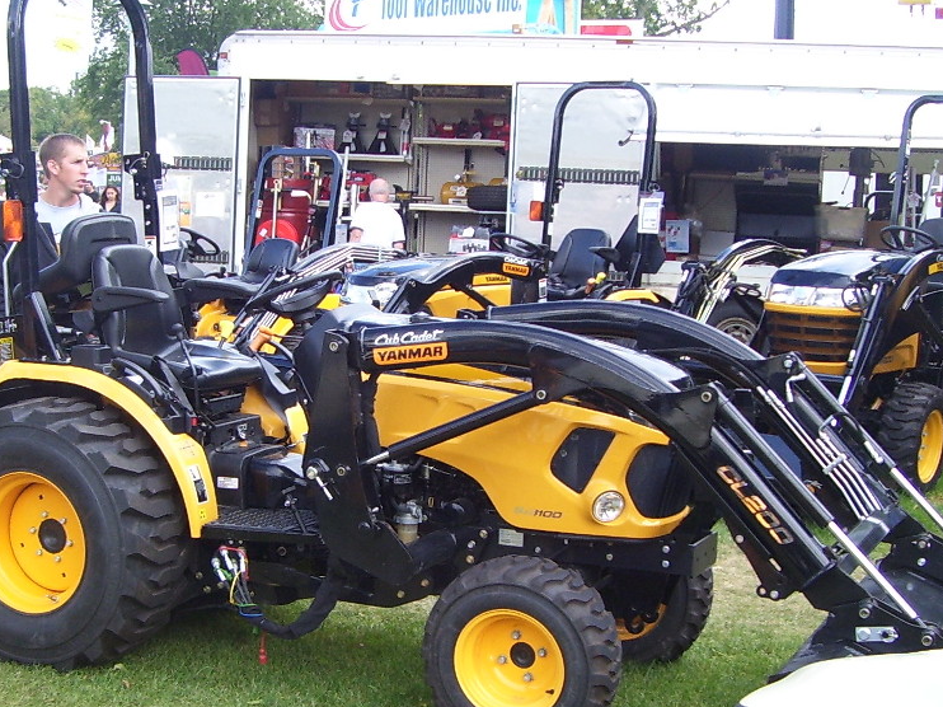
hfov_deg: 42.9
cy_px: 374
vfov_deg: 32.8
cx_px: 442
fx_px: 1198
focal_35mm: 44
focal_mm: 5.6
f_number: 2.7
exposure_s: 1/180
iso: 80
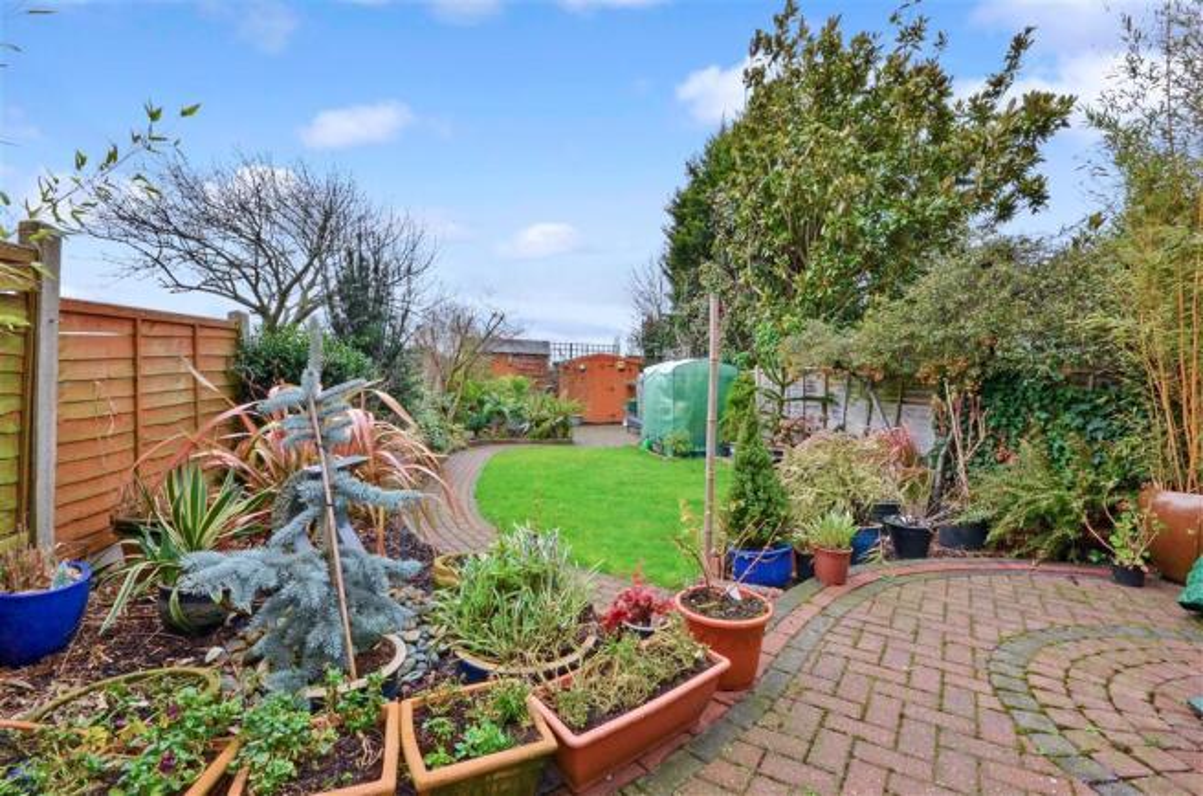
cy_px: 398
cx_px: 602
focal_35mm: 15
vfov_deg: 77.0
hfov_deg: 100.5
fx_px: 500
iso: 640
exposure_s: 1/30
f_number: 20
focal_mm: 10
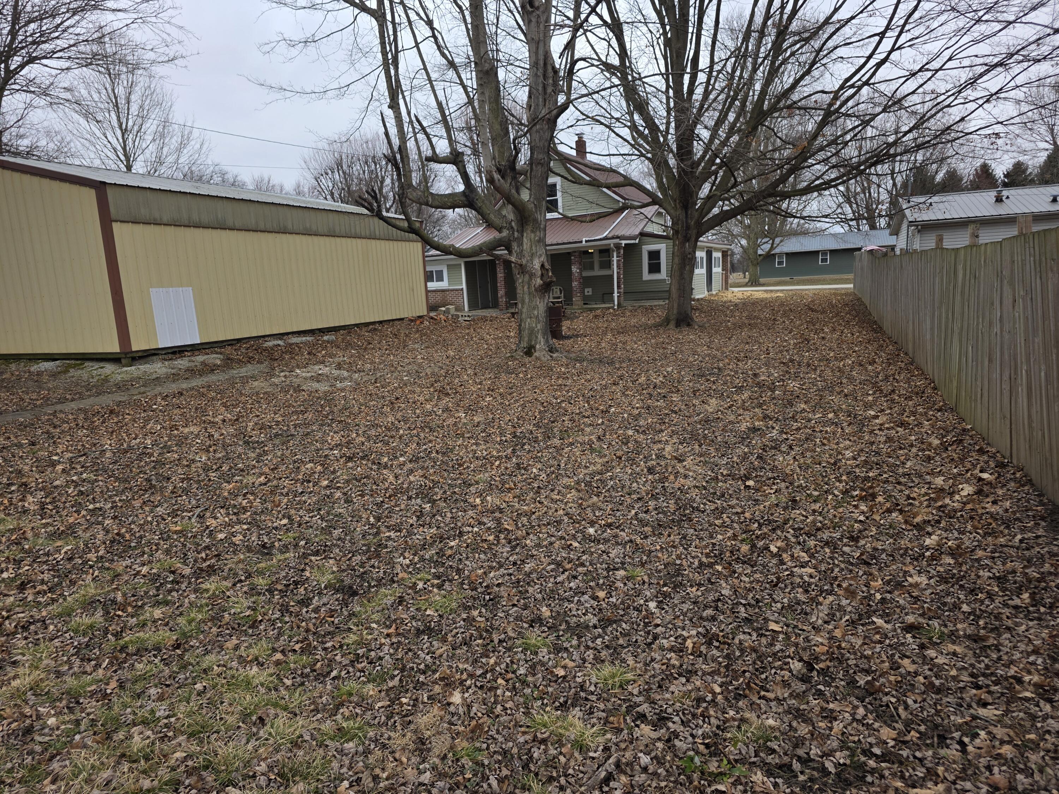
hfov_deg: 73.9
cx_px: 530
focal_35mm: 23
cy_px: 397
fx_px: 704
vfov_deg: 58.9
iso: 80
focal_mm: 6.3
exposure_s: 1/2088
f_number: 1.7
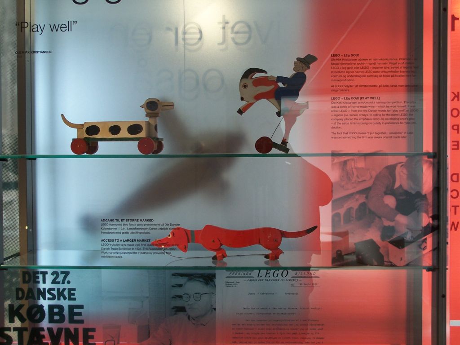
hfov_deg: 32.7
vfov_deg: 24.8
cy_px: 172
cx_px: 230
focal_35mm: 59
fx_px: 784
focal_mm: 9.8
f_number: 3.1
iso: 80
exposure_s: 1/45
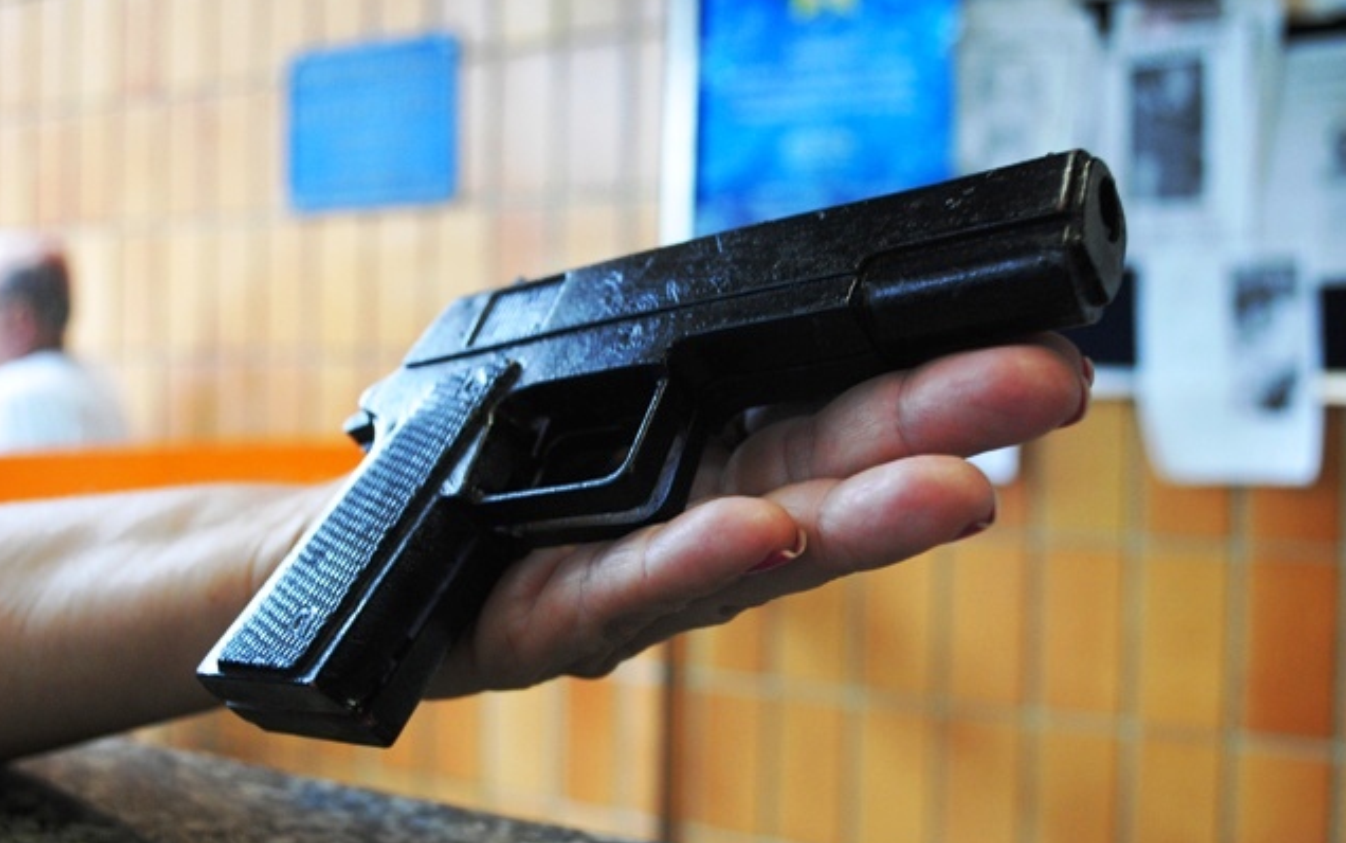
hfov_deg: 52.7
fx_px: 1358
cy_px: 436
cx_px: 671
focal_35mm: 37
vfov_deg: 34.5
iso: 800
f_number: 4
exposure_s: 1/50
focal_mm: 24
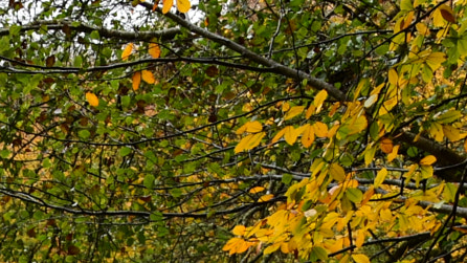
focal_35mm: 130
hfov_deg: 15.8
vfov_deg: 8.3
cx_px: -102
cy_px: 688
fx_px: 1610
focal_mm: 18
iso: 100
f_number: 3.5
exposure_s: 1/80
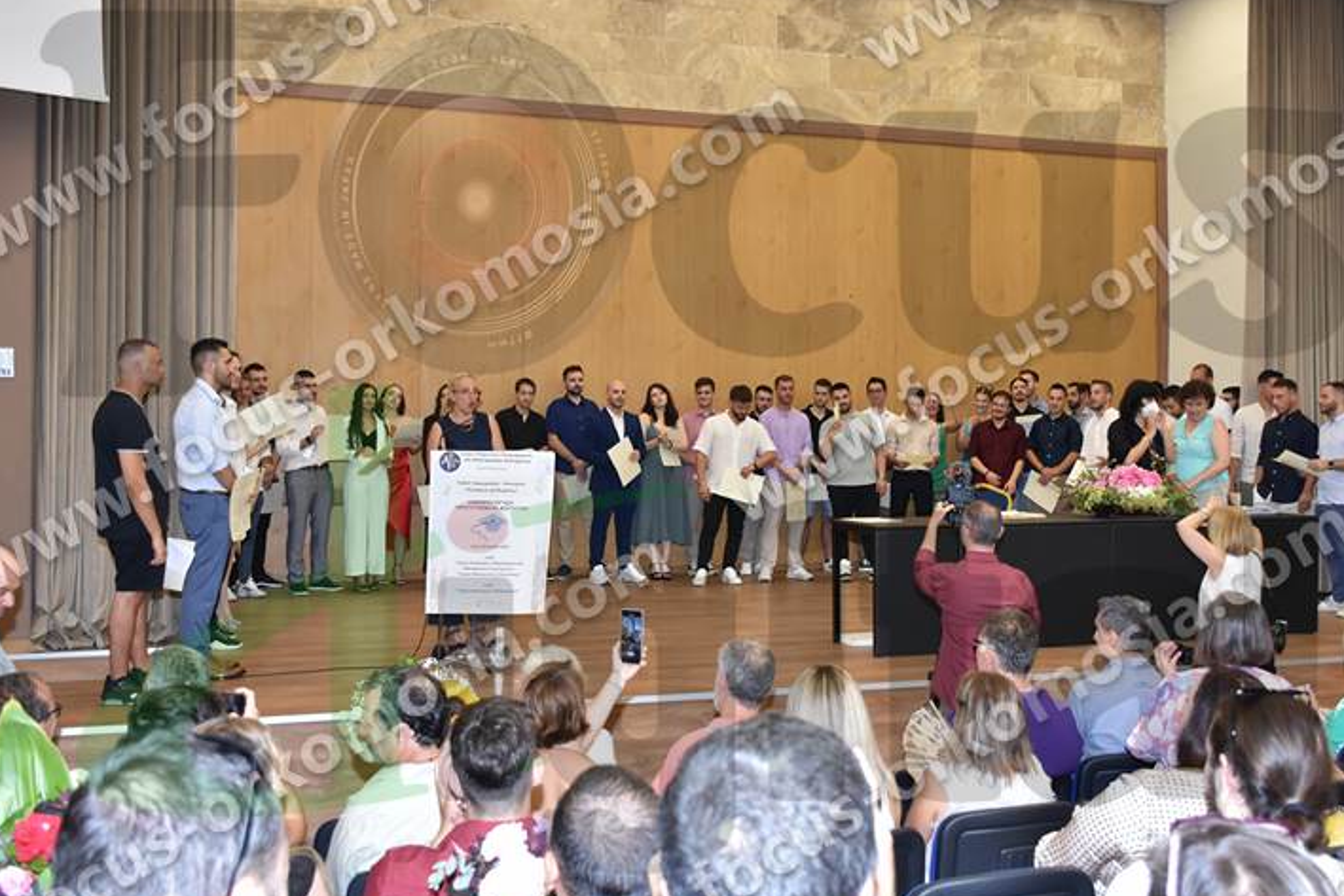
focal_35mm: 39
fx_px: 1456
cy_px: 438
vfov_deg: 34.2
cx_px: 713
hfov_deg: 49.5
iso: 800
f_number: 5.6
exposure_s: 1/100
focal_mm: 24
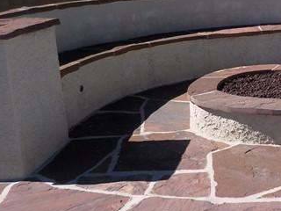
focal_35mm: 60
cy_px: 67
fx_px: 487
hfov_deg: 30.2
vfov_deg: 24.3
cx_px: 274
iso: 125
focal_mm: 4.1
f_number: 3.3
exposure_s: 1/1600
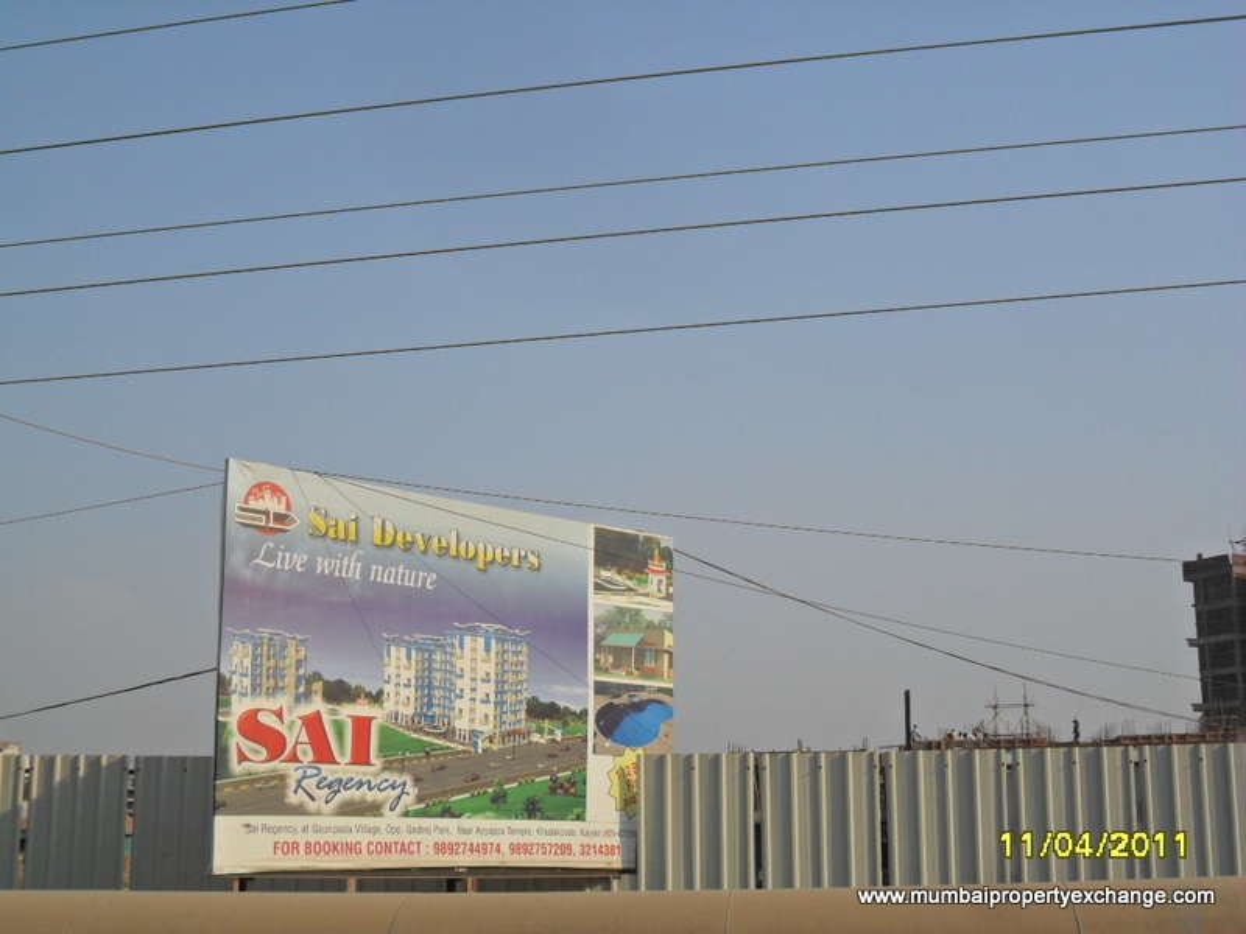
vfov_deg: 32.9
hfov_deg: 42.9
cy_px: 467
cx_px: 623
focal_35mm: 44
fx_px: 1584
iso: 100
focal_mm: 7.8
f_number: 4.5
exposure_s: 1/1000
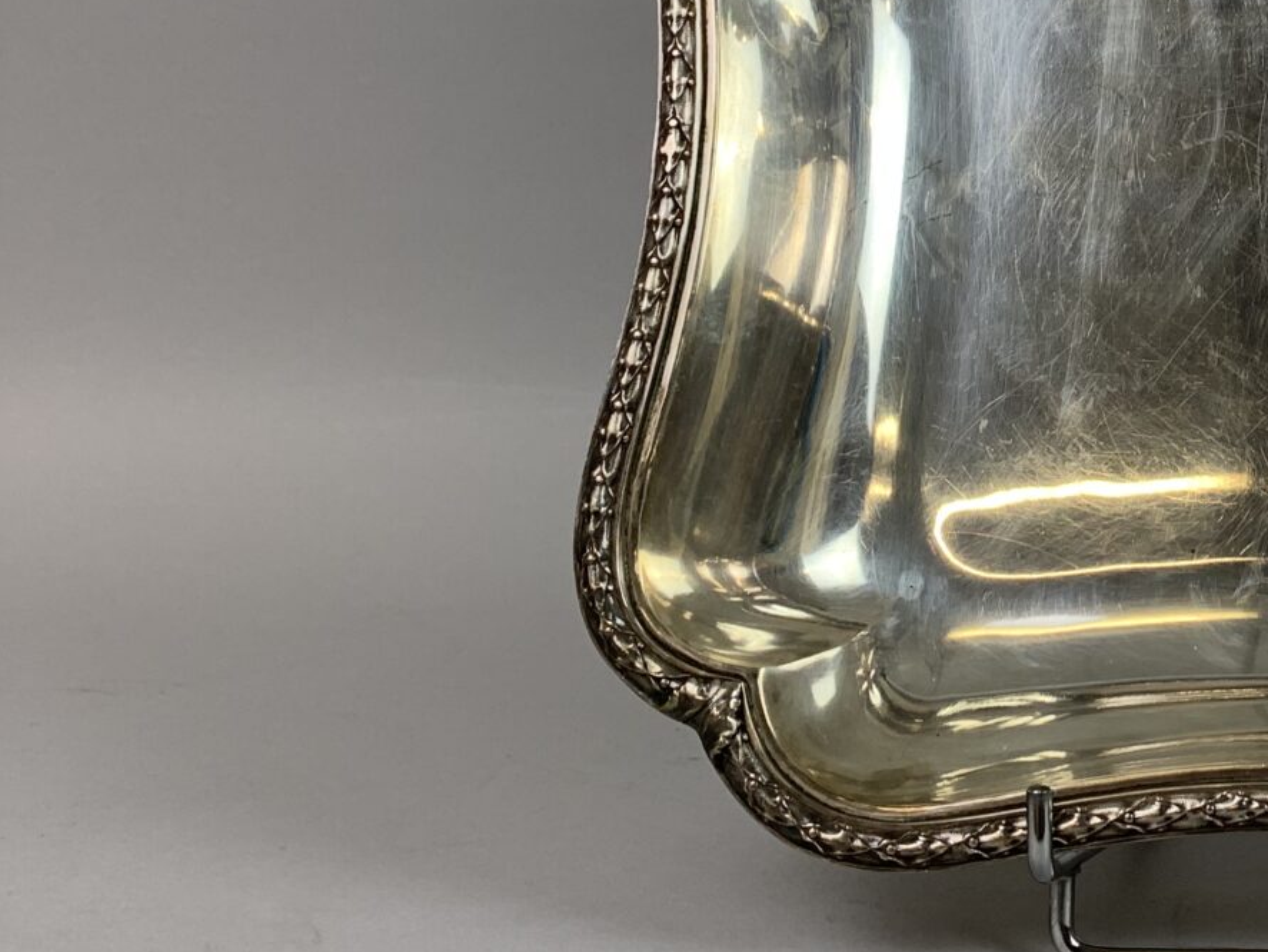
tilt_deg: -4.1
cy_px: 187
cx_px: 1291
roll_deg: -0.4
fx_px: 2199
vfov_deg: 24.0
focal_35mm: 60
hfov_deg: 29.8
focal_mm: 4.25
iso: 64
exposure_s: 1/50
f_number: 1.8
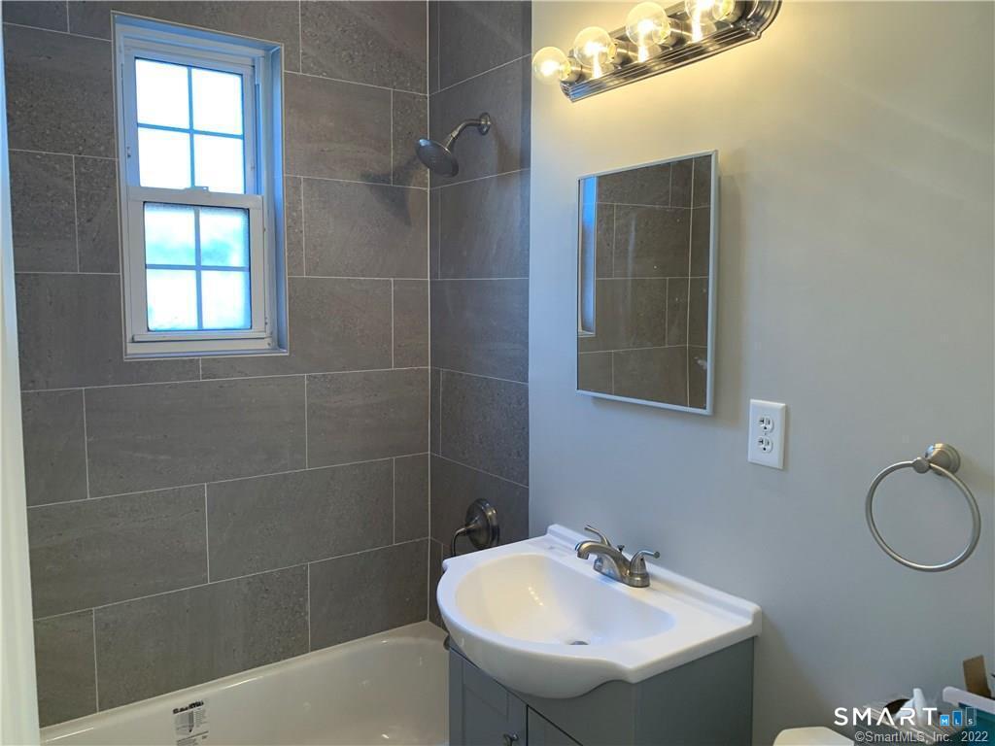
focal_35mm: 26
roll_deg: -0.6
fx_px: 747
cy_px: 373
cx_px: 498
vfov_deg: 53.1
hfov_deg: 67.3
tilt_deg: -5.1
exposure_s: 1/60
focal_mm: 4.25
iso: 160
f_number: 1.8
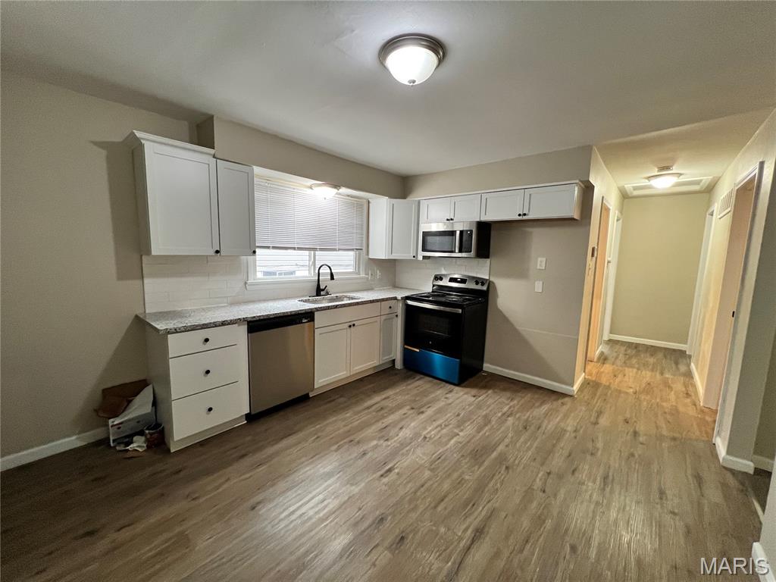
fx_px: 291
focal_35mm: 13
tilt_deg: -7.3
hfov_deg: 106.2
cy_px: 291
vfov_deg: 89.9
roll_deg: -1.3
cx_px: 388
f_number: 1.8
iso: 250
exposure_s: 1/60
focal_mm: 1.57
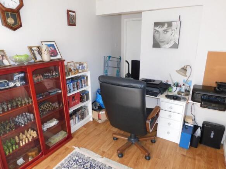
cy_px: 84
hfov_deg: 73.9
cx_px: 113
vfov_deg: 58.9
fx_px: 150
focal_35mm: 23
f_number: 3
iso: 200
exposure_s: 1/30
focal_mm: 4
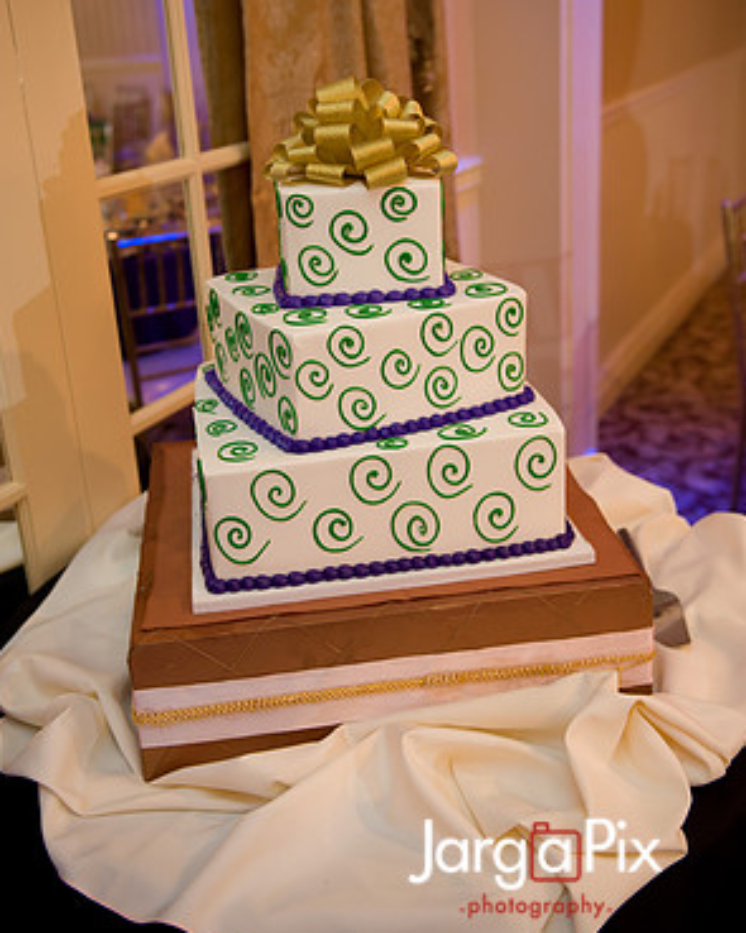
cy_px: 384
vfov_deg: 45.6
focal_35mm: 40
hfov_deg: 37.3
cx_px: 370
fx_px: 1104
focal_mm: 35
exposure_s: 1/125
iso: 1600
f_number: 3.2
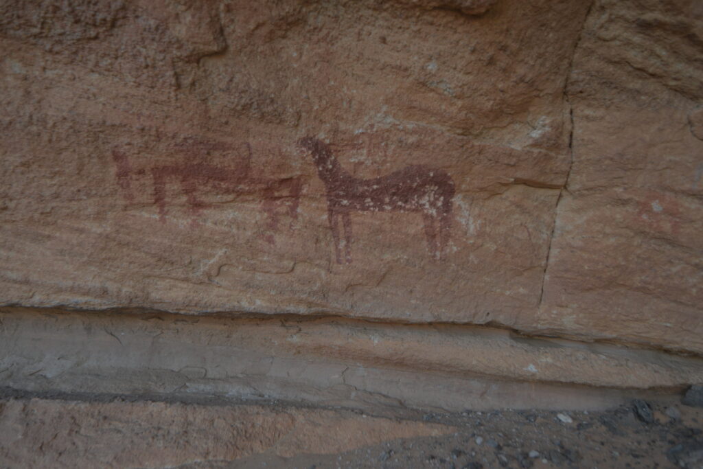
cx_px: 352
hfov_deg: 69.4
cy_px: 234
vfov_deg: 49.6
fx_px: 508
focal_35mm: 26
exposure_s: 1/320
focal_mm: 26
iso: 500
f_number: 5.6
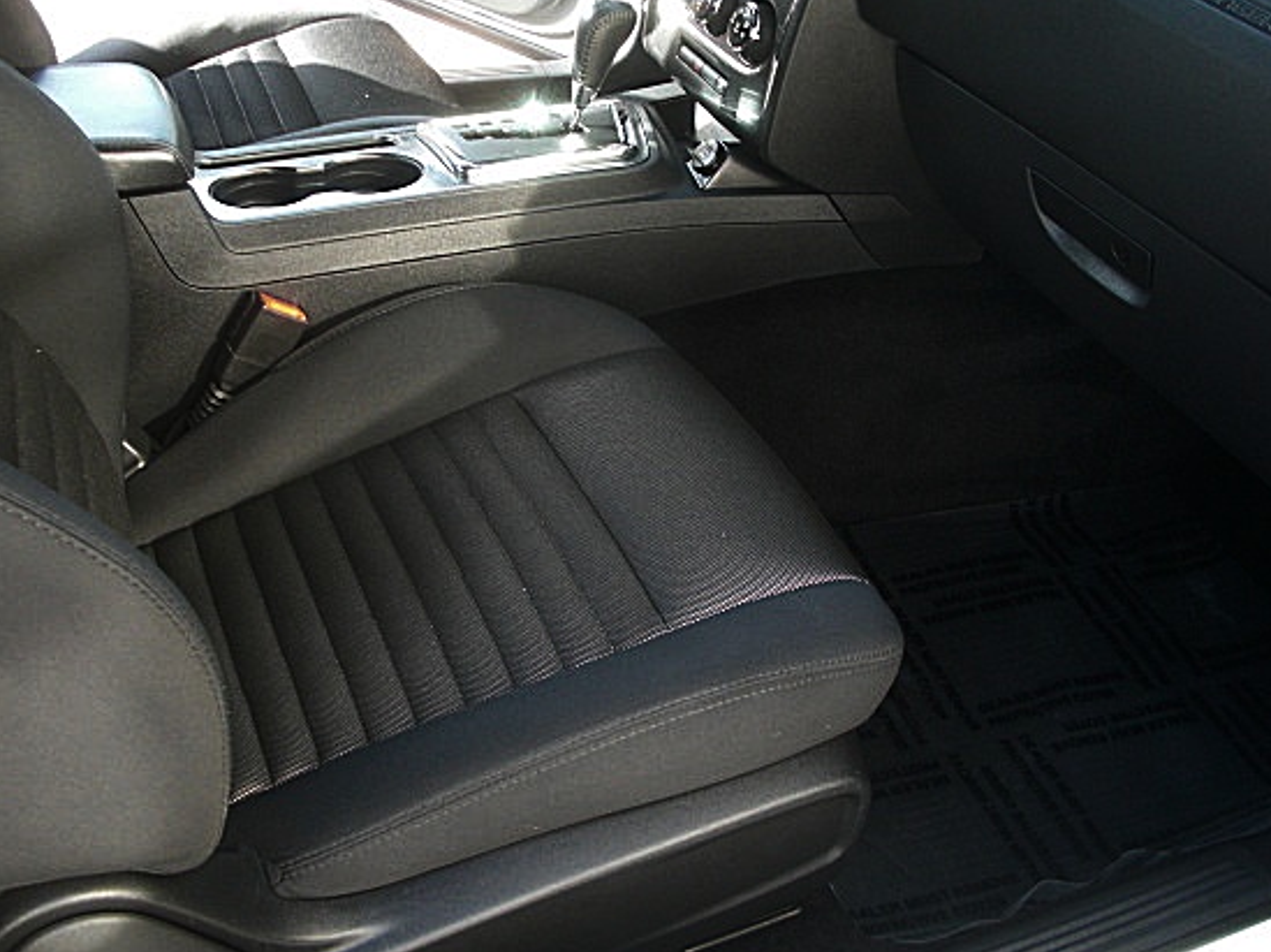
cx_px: 611
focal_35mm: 42
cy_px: 401
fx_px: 1541
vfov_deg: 34.2
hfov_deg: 44.8
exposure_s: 1/80
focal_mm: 6.3
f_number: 2.8
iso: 200
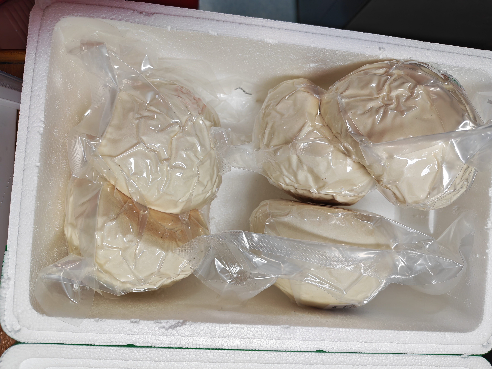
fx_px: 341
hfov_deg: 71.6
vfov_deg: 56.8
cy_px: 184
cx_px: 246
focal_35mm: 24
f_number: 1.9
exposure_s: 1/120
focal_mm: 6.12
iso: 400
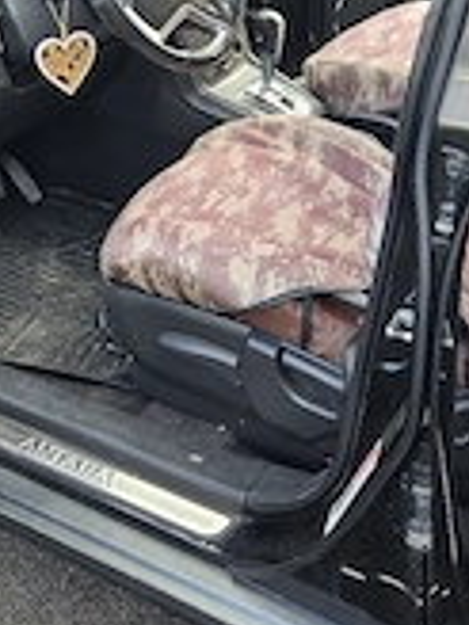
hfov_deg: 25.7
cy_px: 114
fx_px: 1012
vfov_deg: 33.2
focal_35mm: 56
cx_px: 103
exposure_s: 1/101
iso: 25
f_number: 1.8
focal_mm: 5.4
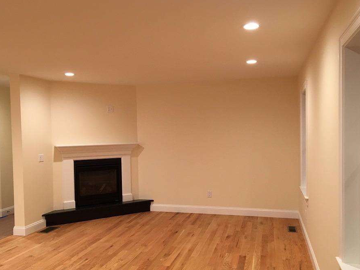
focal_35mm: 33
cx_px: 177
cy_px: 144
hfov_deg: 55.4
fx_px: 343
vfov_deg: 42.9
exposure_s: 1/30
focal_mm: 4.15
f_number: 2.2
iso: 100
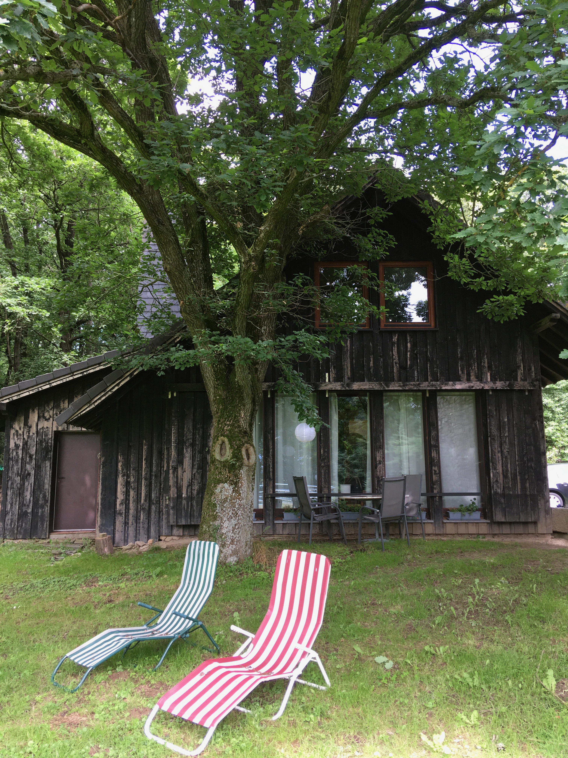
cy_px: 379
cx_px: 284
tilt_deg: +9.5
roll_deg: +0.2
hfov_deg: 48.2
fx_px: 634
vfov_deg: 61.7
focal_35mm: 29
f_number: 2.2
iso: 40
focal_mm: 4.15
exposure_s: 1/100
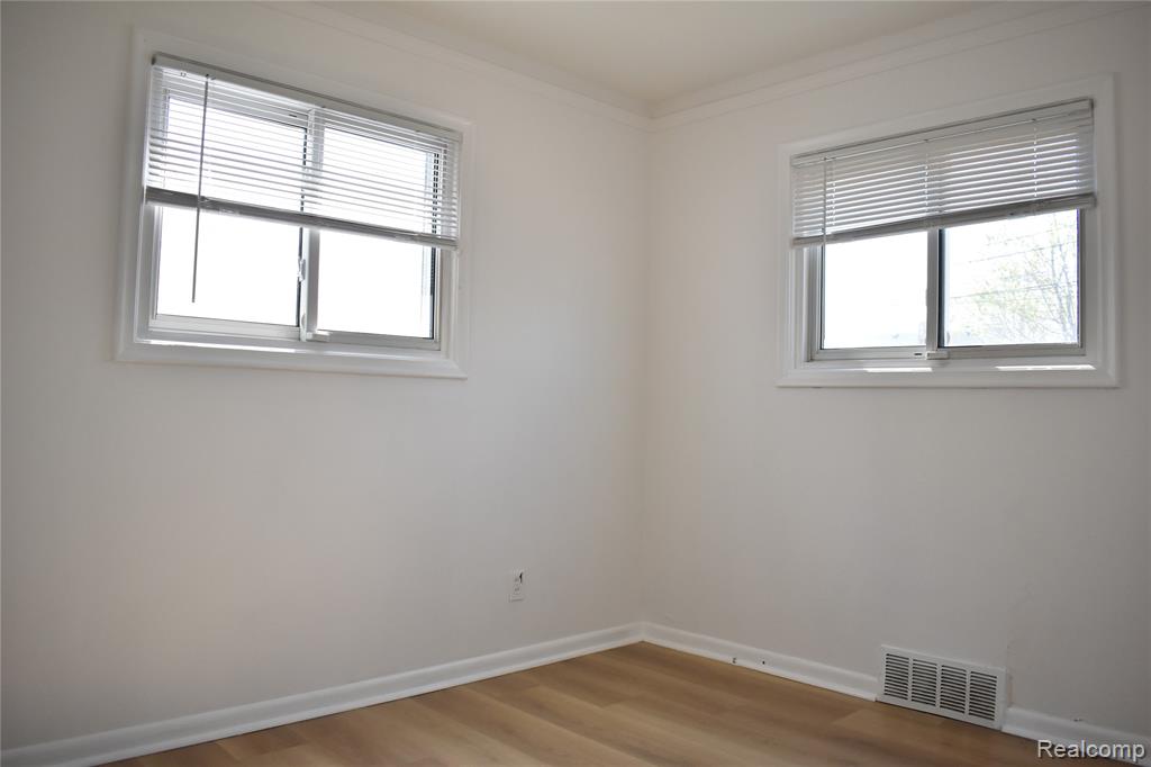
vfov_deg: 47.9
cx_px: 576
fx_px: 863
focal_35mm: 27
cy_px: 384
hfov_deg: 67.4
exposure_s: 1/500
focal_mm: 18
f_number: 4.5
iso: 800
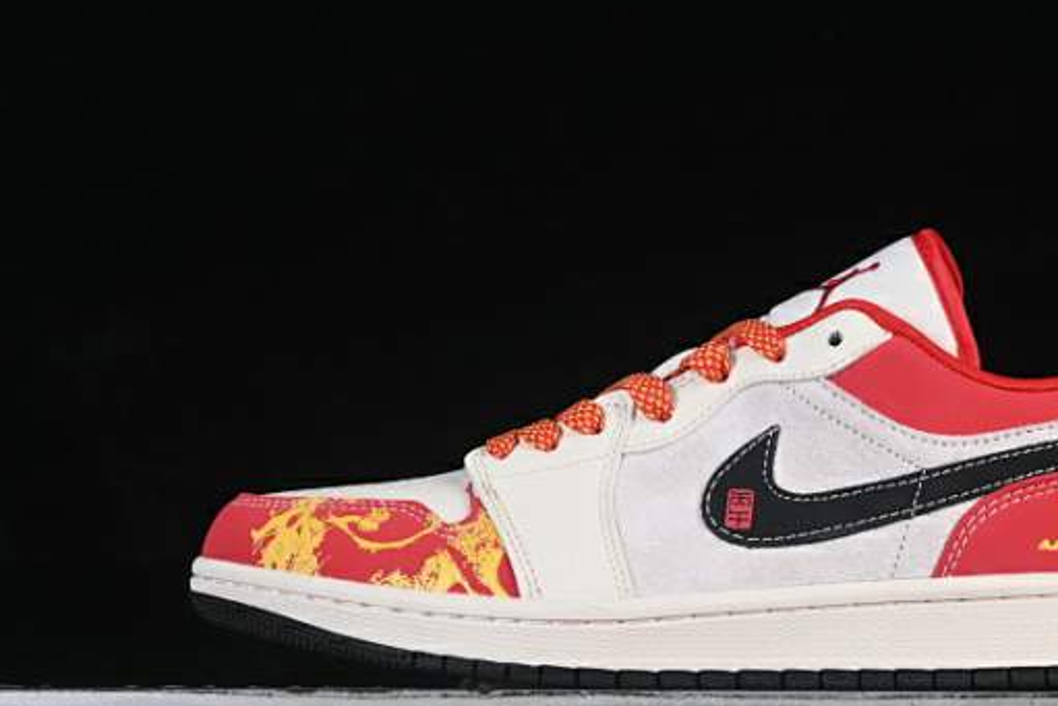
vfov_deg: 12.8
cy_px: 377
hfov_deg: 19.0
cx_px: 706
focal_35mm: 107
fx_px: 3145
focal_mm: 50
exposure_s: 1/80
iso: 160
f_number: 8
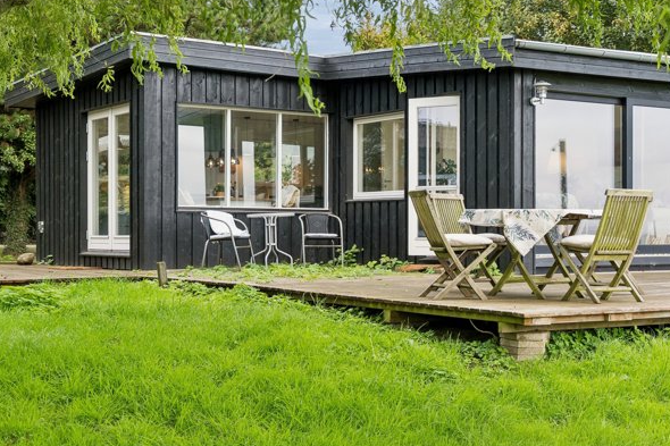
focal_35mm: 61
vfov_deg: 22.2
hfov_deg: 32.7
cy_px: 158
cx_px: 429
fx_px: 1135
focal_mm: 30
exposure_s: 1/100
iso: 320
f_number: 6.3
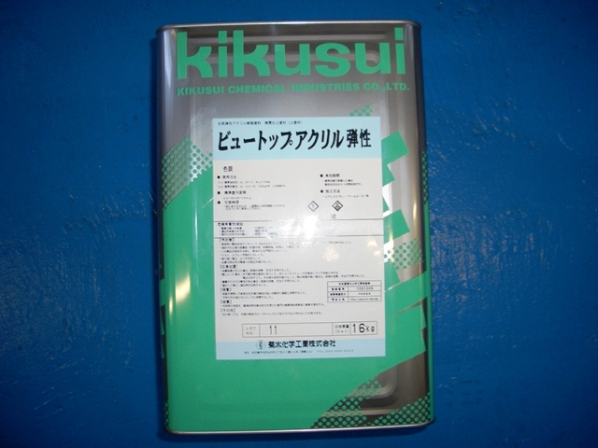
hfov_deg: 52.6
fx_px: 605
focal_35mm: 35
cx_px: 299
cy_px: 224
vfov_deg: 40.7
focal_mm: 5.8
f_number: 2.6
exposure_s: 1/60
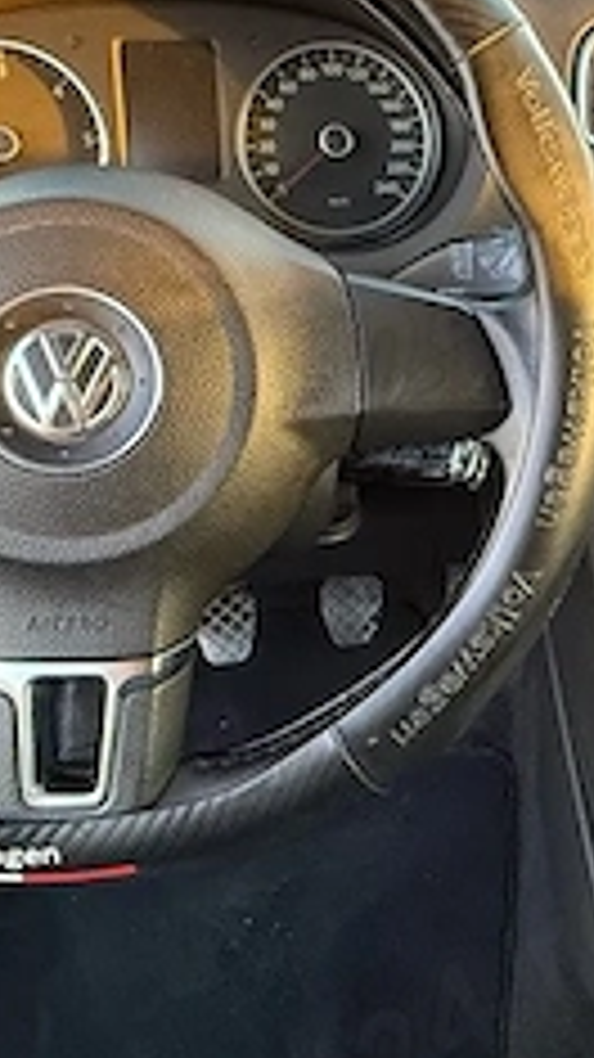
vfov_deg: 51.2
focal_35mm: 39
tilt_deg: -28.3
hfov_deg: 29.1
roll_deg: -1.1
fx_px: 1093
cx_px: 540
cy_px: 410
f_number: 2.2
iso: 800
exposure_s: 1/60
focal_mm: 2.22
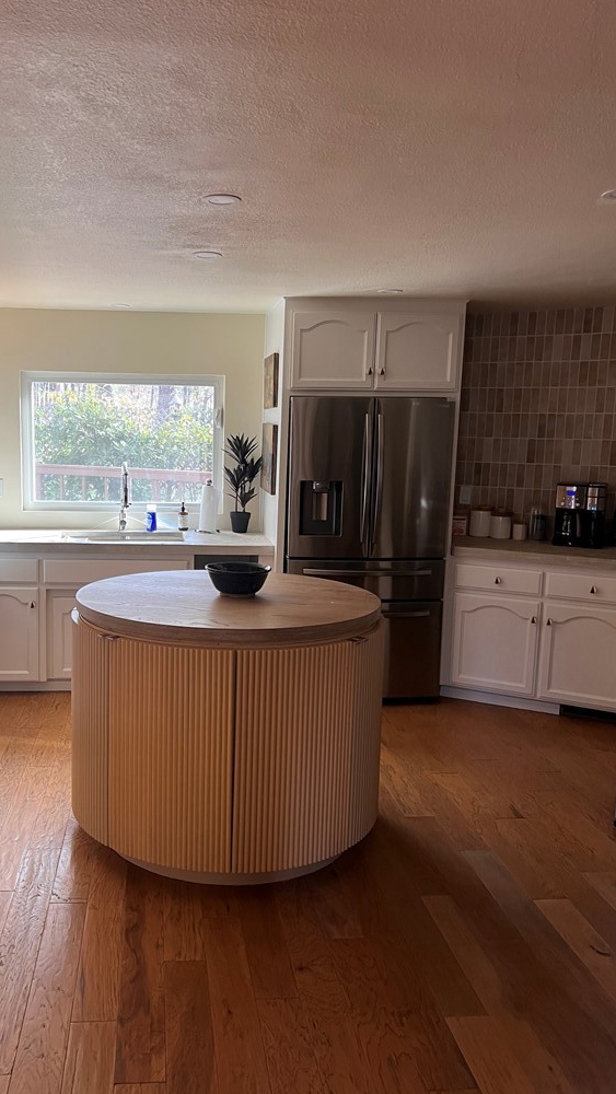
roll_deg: -0.7
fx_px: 842
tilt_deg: -7.5
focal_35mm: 29
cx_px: 212
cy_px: 548
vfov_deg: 66.1
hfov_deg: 39.8
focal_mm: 5.7
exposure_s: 1/60
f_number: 1.5
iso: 80
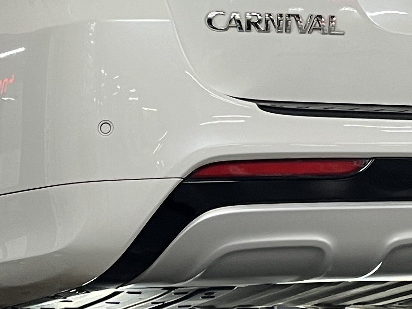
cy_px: 50
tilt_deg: +3.6
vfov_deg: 12.3
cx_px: 315
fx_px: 1428
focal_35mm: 120
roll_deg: -1.4
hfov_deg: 16.3
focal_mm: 5.1
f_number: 1.6
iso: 80
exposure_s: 1/60
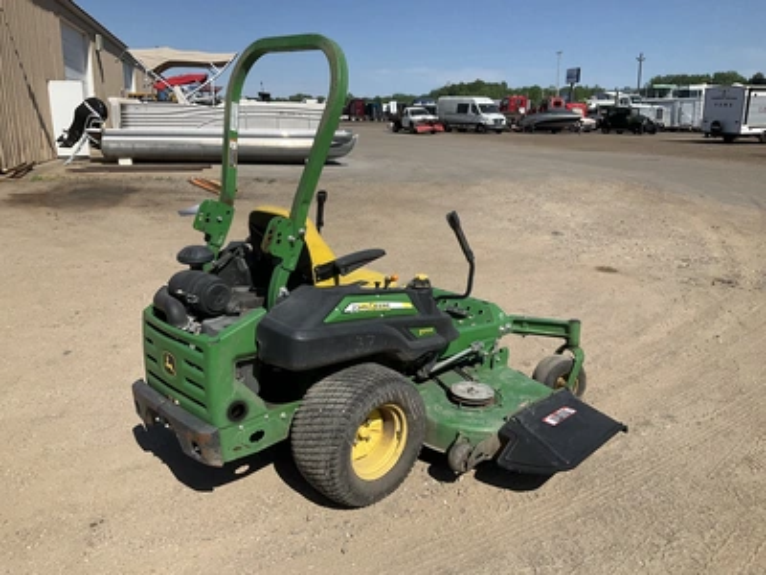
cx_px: 383
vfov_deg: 48.2
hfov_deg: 61.7
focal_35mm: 29
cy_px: 288
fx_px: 642
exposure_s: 1/2667
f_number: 1.8
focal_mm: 3
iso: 25
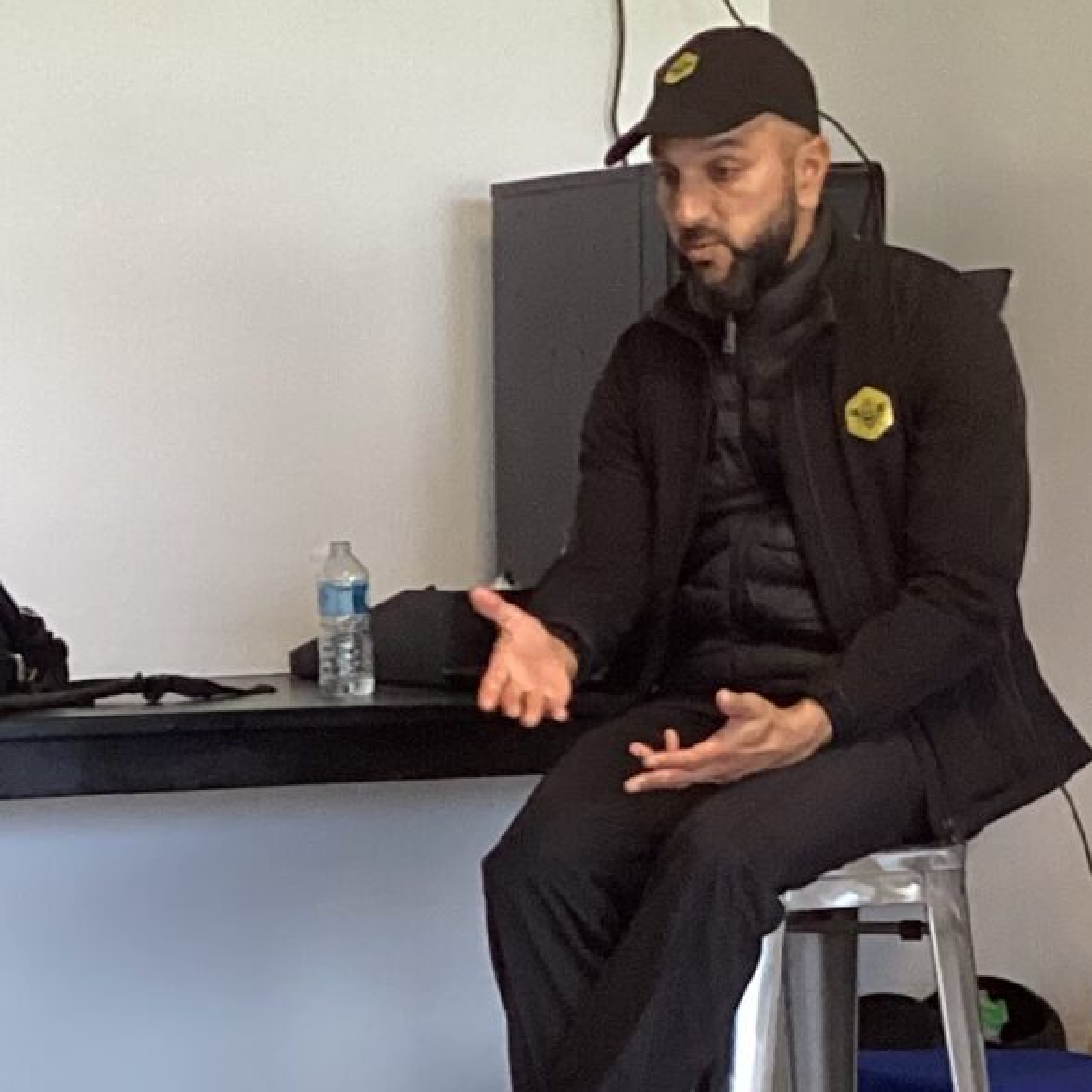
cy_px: 1125
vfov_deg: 14.4
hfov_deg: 14.6
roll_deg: +1.3
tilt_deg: -7.9
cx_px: 222
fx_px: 4247
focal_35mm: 119
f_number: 2.4
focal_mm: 3.3
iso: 200
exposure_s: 1/50
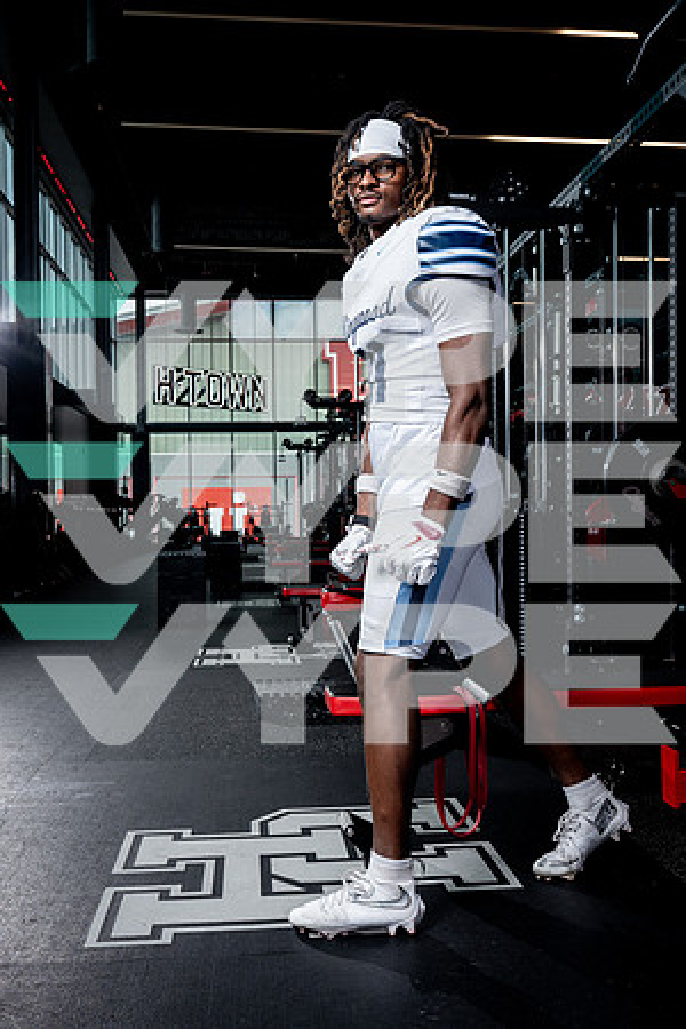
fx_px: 1029
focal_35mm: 36
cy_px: 514
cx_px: 343
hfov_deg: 36.9
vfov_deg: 53.1
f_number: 9
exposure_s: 1/250
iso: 640
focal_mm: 36
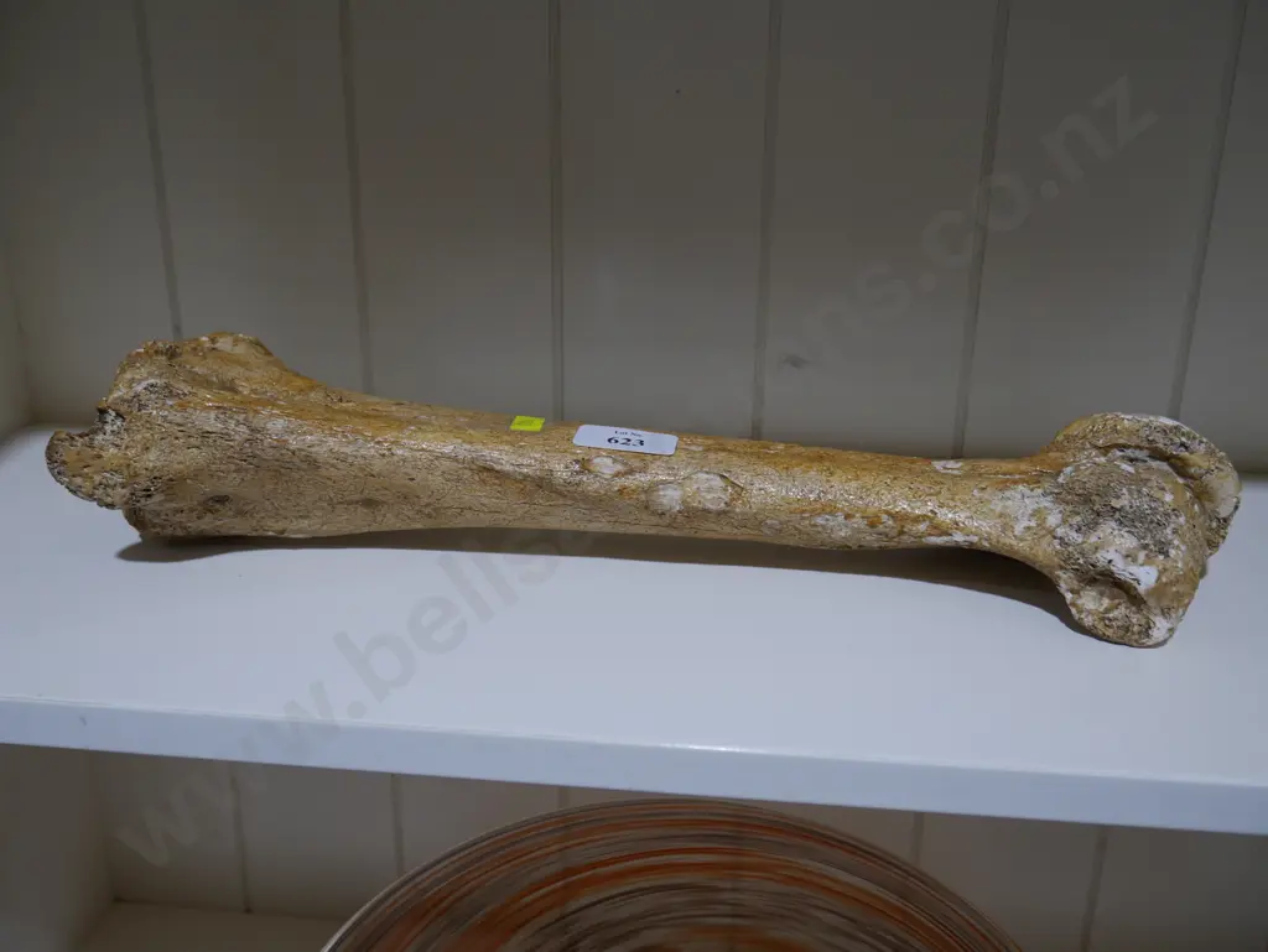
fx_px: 1173
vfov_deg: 44.2
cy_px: 476
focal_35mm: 32
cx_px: 634
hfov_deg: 56.8
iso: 200
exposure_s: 1/100
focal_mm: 16
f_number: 3.6
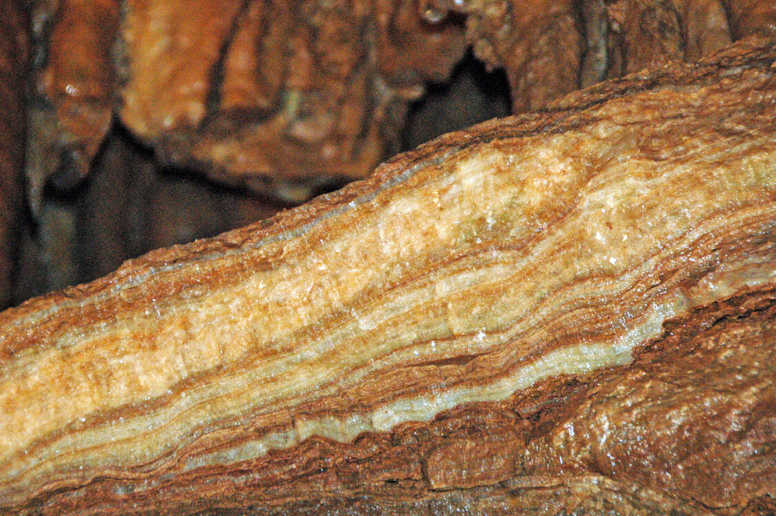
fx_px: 4480
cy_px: 246
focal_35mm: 208
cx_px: 397
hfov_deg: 9.9
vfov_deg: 6.6
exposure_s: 1/60
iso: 1600
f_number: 5.6
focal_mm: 130
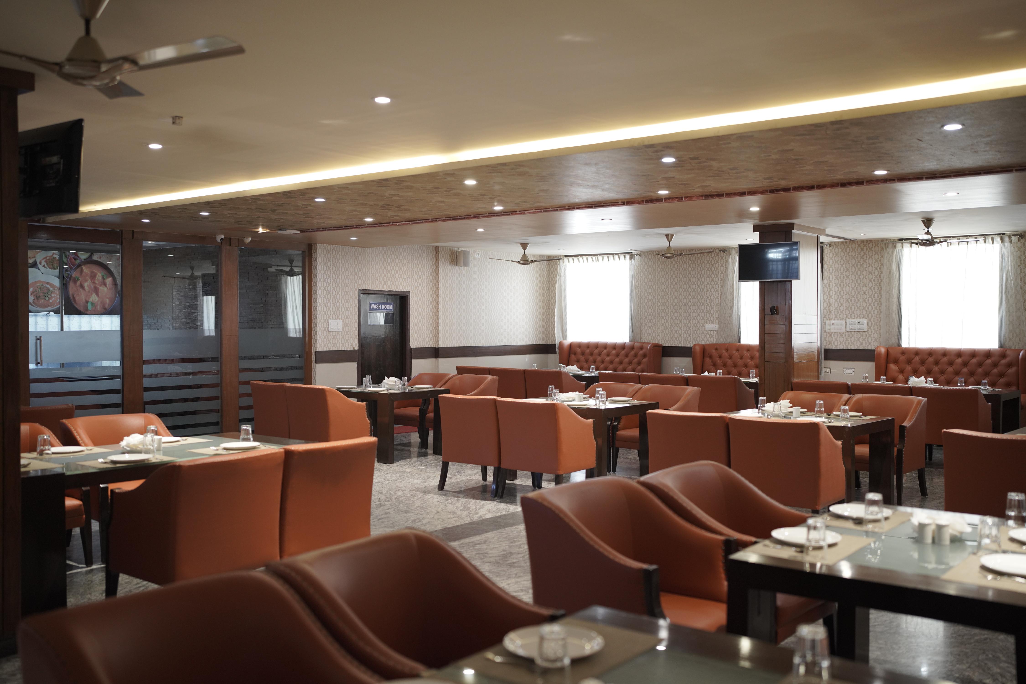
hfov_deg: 54.4
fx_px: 997
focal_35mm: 35
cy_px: 342
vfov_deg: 37.9
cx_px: 513
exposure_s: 1/160
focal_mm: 35
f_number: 2
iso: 1000
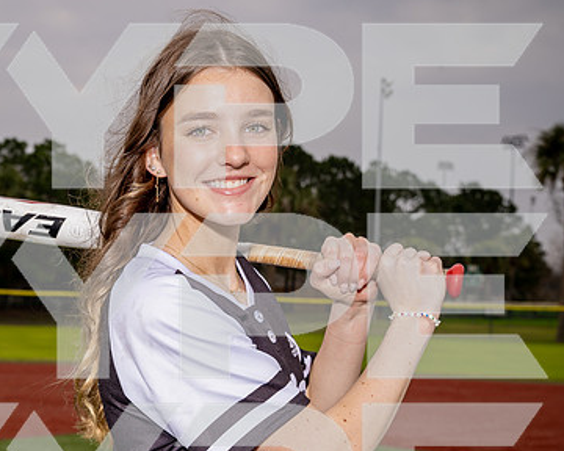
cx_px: 149
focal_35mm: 71
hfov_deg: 26.5
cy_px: 297
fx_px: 1185
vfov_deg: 21.5
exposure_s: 1/250
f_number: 7.1
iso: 100
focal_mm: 47
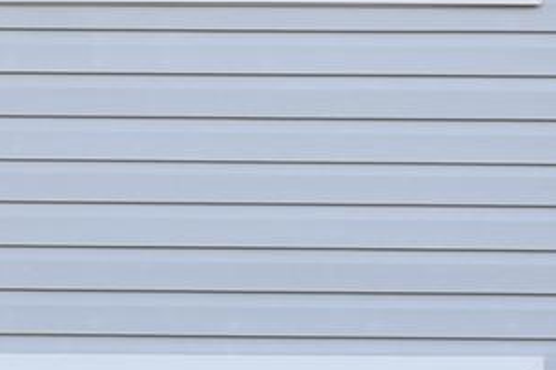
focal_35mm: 312
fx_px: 4821
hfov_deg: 6.5
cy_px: 401
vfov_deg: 4.4
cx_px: -414
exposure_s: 1/200
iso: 400
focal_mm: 31
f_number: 7.1
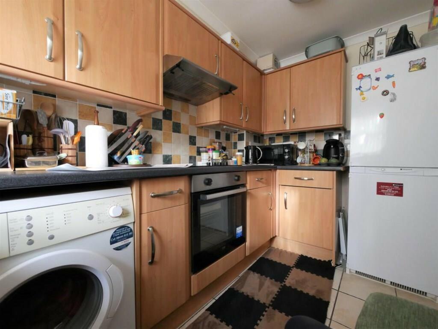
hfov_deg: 102.0
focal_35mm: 14
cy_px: 164
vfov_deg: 85.7
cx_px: 219
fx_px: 177
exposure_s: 1/60
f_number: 4
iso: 2500
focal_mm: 7
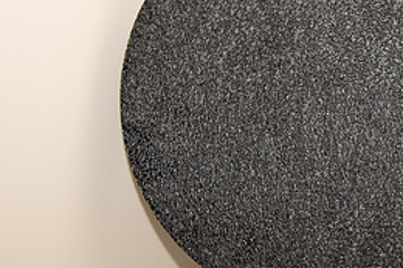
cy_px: 103
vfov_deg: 17.9
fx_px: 850
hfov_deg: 26.1
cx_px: 332
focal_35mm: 76
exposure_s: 1/60
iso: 100
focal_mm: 34
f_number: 4
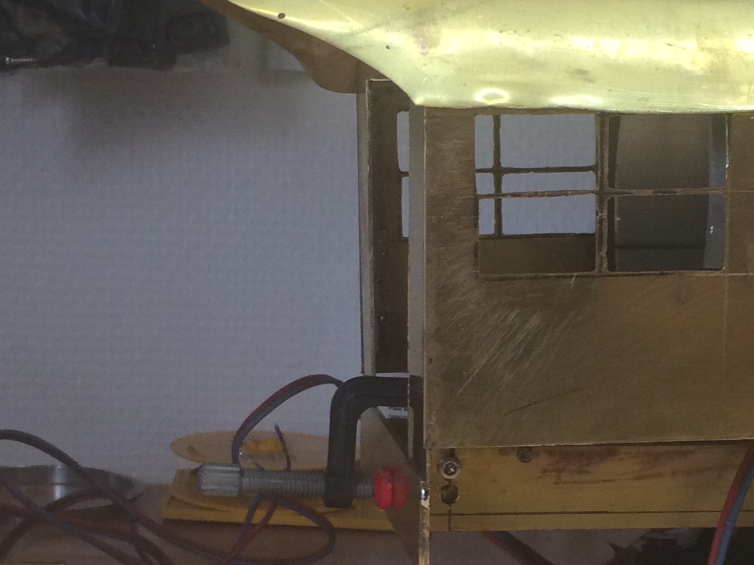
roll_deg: -1.8
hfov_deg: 23.0
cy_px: 405
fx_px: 1851
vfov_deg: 17.3
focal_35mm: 85
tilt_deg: -10.3
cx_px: 435
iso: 64
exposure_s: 1/100
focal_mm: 4.15
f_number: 2.2
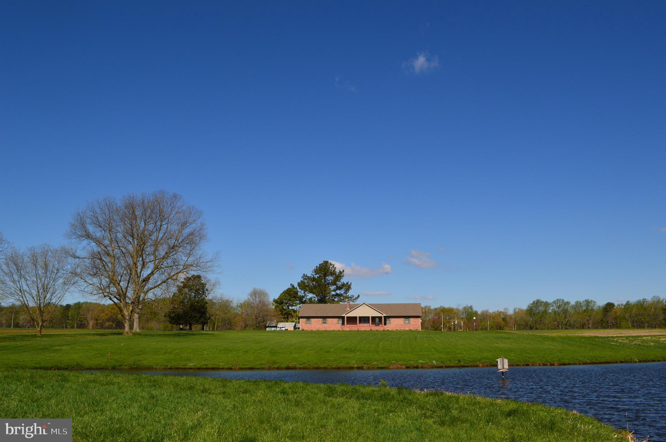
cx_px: 333
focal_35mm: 30
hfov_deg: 62.0
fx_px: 554
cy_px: 221
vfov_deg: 43.5
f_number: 11
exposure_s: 1/500
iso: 280
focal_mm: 20
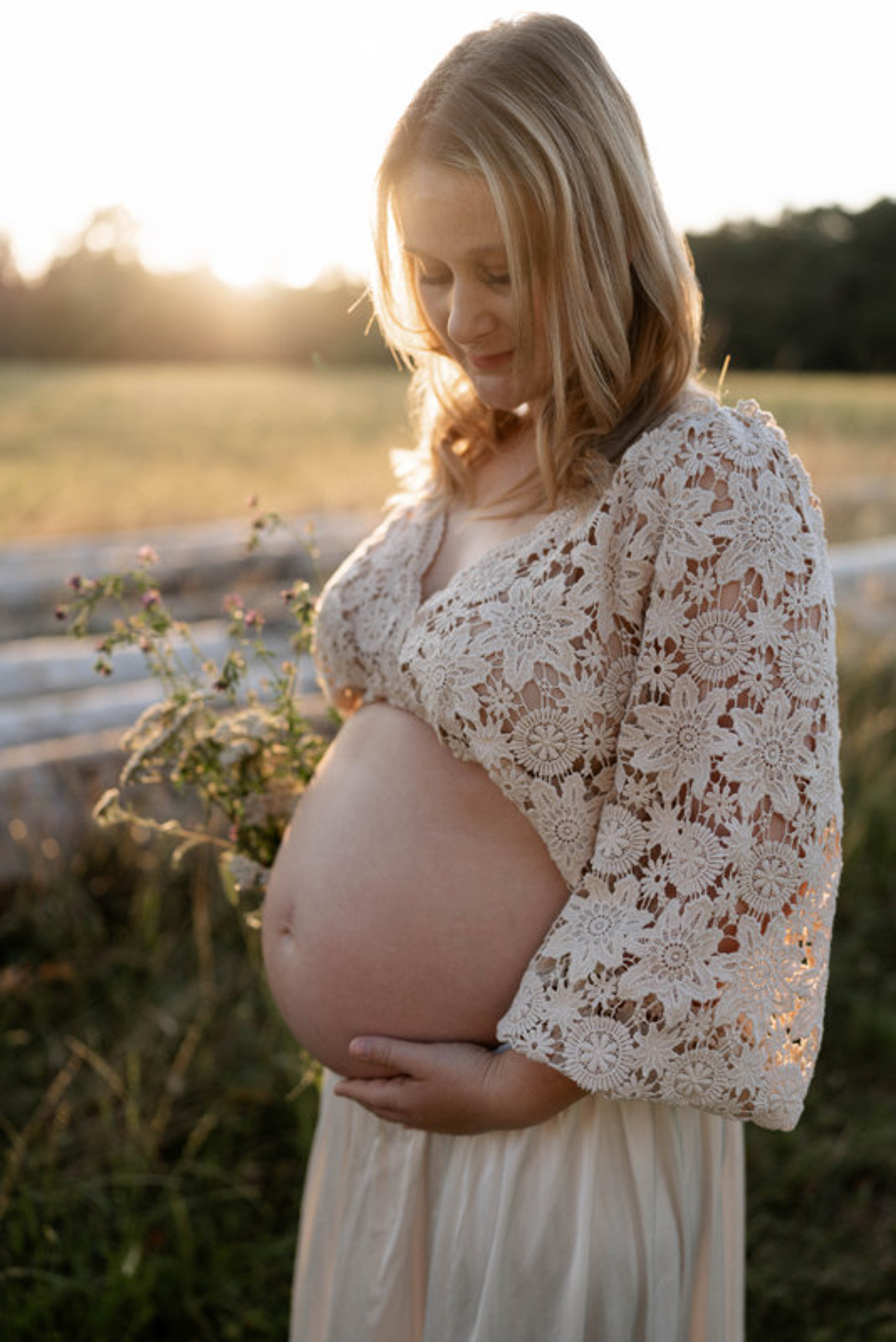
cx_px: 448
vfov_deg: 54.4
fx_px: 1305
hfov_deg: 37.9
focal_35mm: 35
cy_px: 671
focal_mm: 35
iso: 100
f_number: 1.6
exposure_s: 1/1000
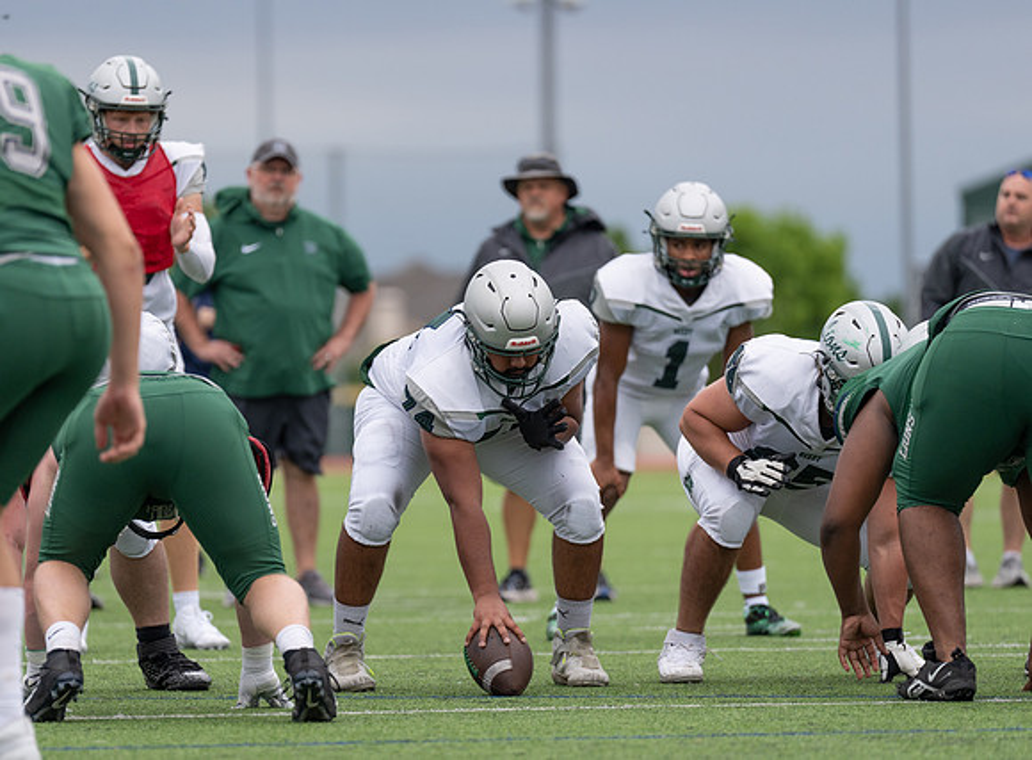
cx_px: 424
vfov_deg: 5.2
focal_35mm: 285
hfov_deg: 7.0
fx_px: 8428
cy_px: 467
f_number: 2.8
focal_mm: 200
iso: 250
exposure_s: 1/1250
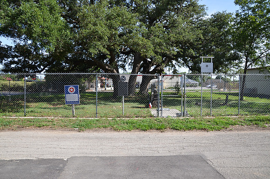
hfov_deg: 70.6
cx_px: 135
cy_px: 90
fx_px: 191
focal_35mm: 26
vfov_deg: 50.2
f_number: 8
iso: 180
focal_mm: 17
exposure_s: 1/250
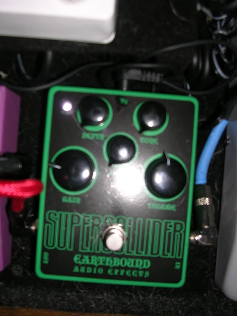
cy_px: 158
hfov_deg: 37.7
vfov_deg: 49.0
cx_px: 118
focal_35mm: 38
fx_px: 347
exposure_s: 1/60.1
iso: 50
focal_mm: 5.8
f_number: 2.8
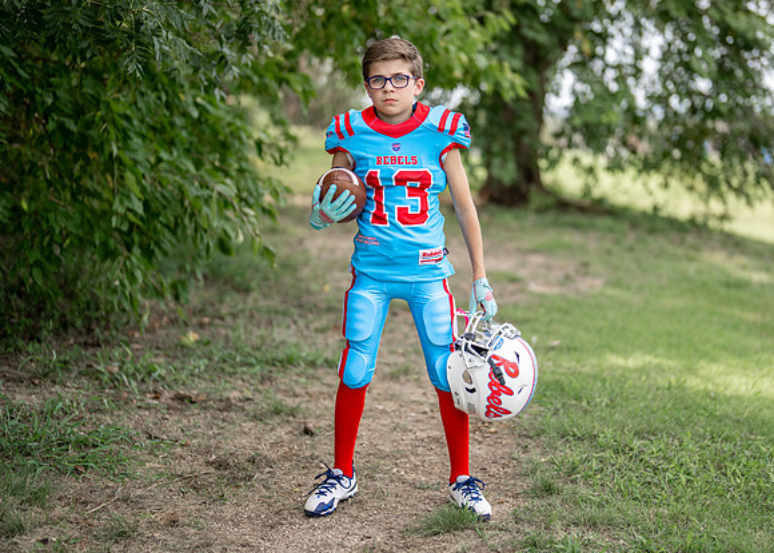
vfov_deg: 22.4
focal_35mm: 64
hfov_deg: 31.0
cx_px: 436
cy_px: 256
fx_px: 1396
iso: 100
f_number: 1.2
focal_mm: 50
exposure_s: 1/2500
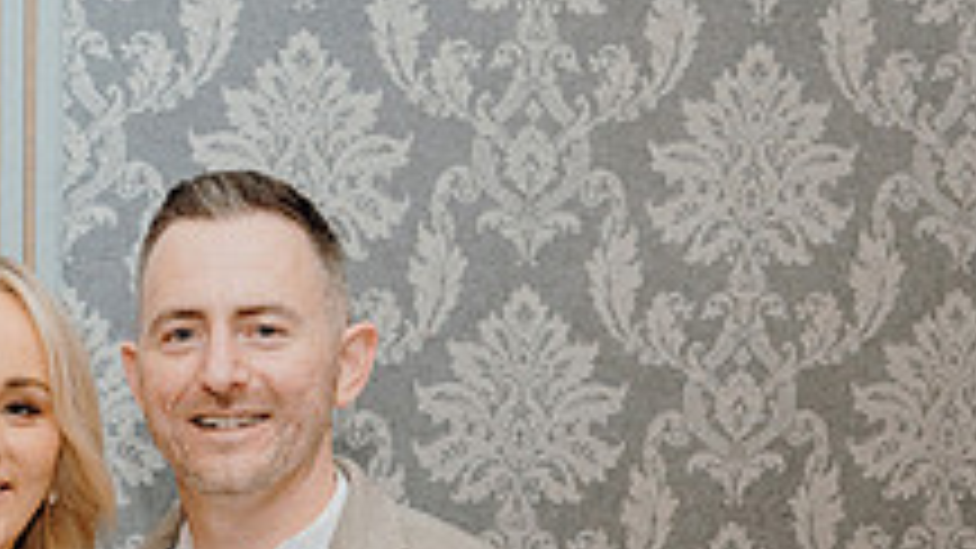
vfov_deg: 11.4
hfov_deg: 20.5
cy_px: 862
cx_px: -4
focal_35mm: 101
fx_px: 2614
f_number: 5
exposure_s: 1/160
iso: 2500
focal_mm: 36
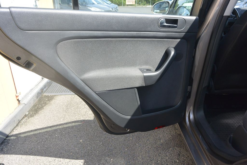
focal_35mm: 27
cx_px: 124
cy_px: 82
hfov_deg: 67.4
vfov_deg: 47.9
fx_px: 185
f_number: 4
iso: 160
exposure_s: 1/500
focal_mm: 10
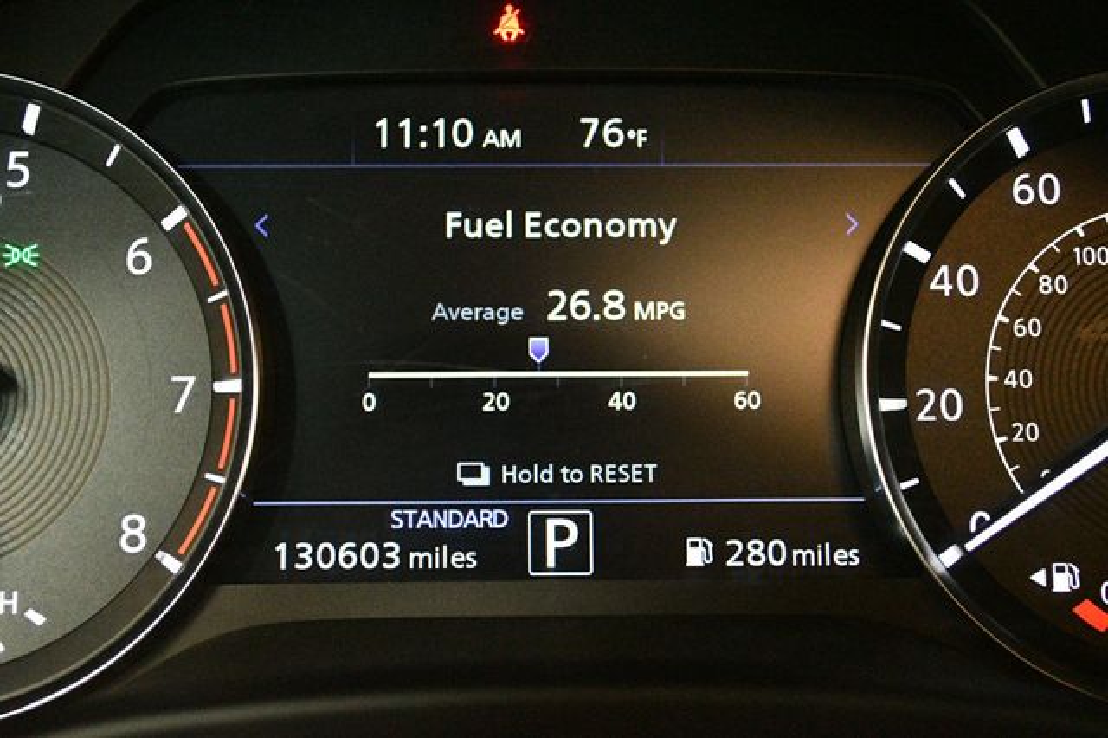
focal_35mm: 54
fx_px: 1661
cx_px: 554
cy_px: 369
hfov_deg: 36.9
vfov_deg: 25.0
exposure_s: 1/60
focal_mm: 36
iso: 10000
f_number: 5
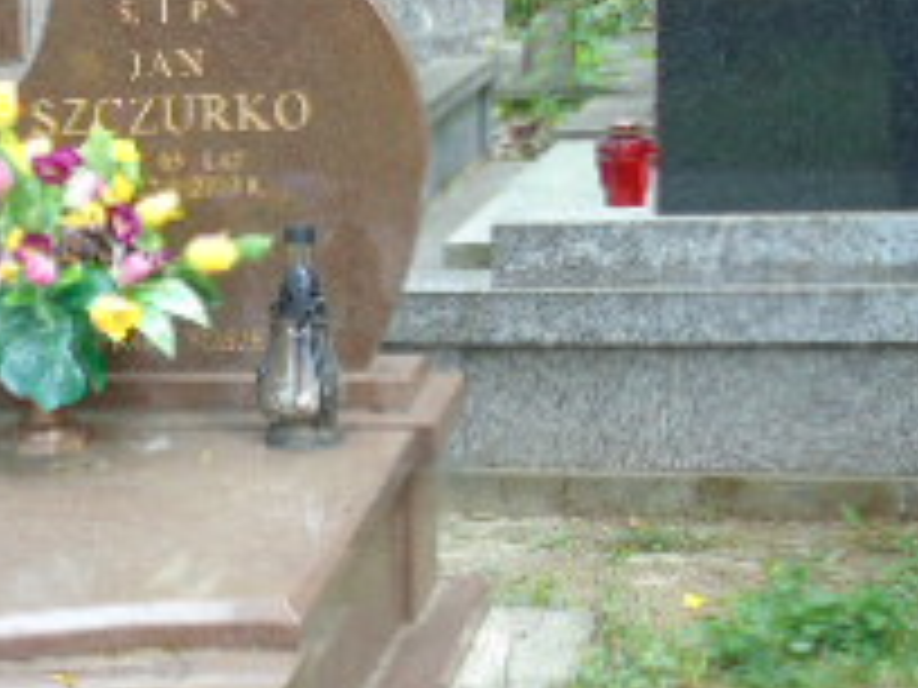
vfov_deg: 16.2
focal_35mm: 91
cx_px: -54
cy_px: 522
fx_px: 2413
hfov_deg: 20.7
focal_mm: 5.2
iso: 80
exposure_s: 1/100
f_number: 3.6
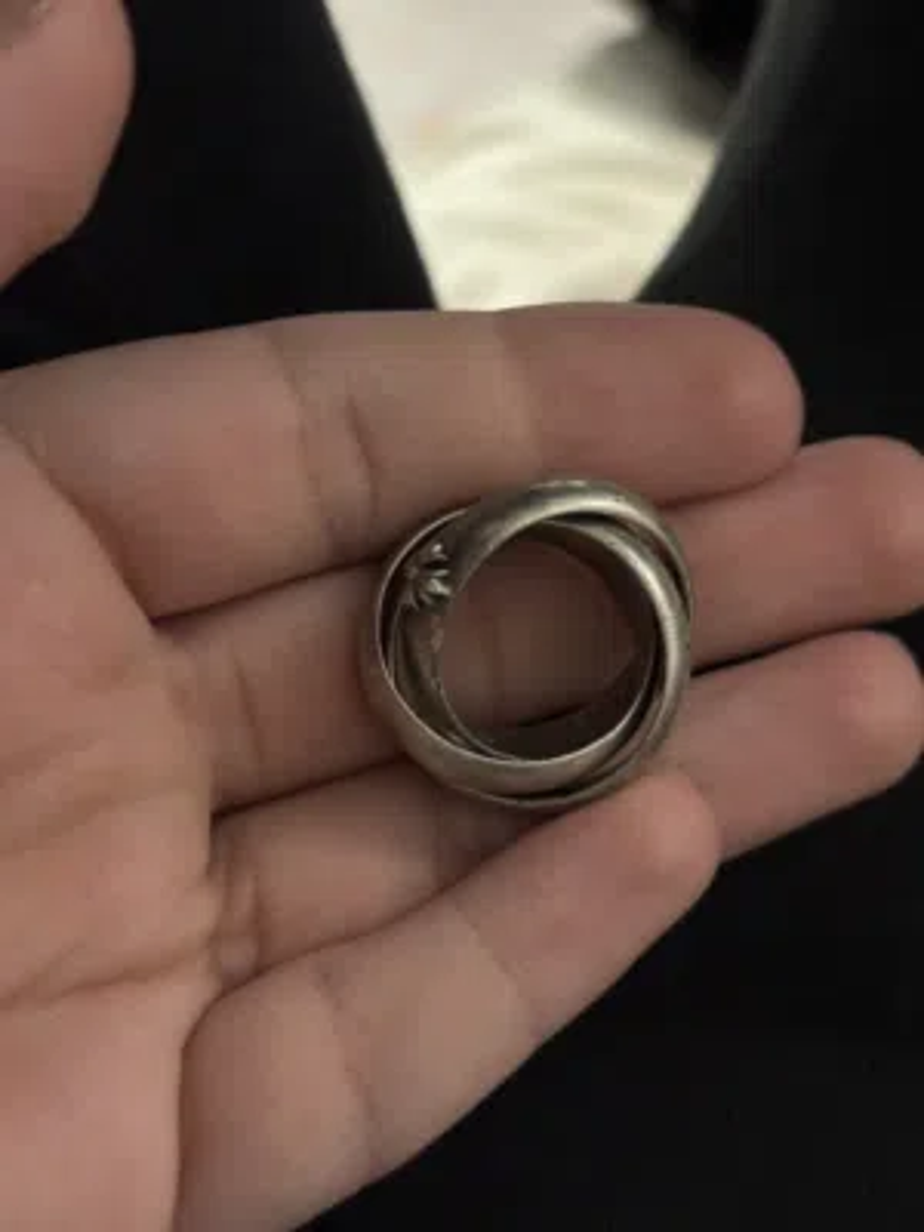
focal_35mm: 52
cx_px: 462
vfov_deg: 36.8
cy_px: 616
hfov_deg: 28.0
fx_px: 1851
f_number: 1.6
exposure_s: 1/20
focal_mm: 5.96
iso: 400
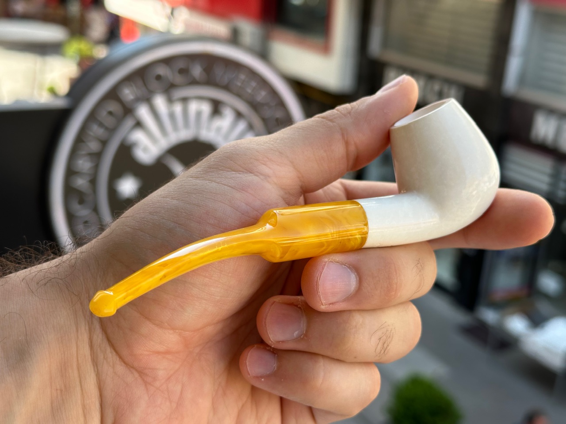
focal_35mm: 48
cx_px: 283
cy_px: 212
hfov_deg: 39.7
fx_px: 785
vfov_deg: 30.3
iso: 64
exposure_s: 1/484
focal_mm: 6.86
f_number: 1.78
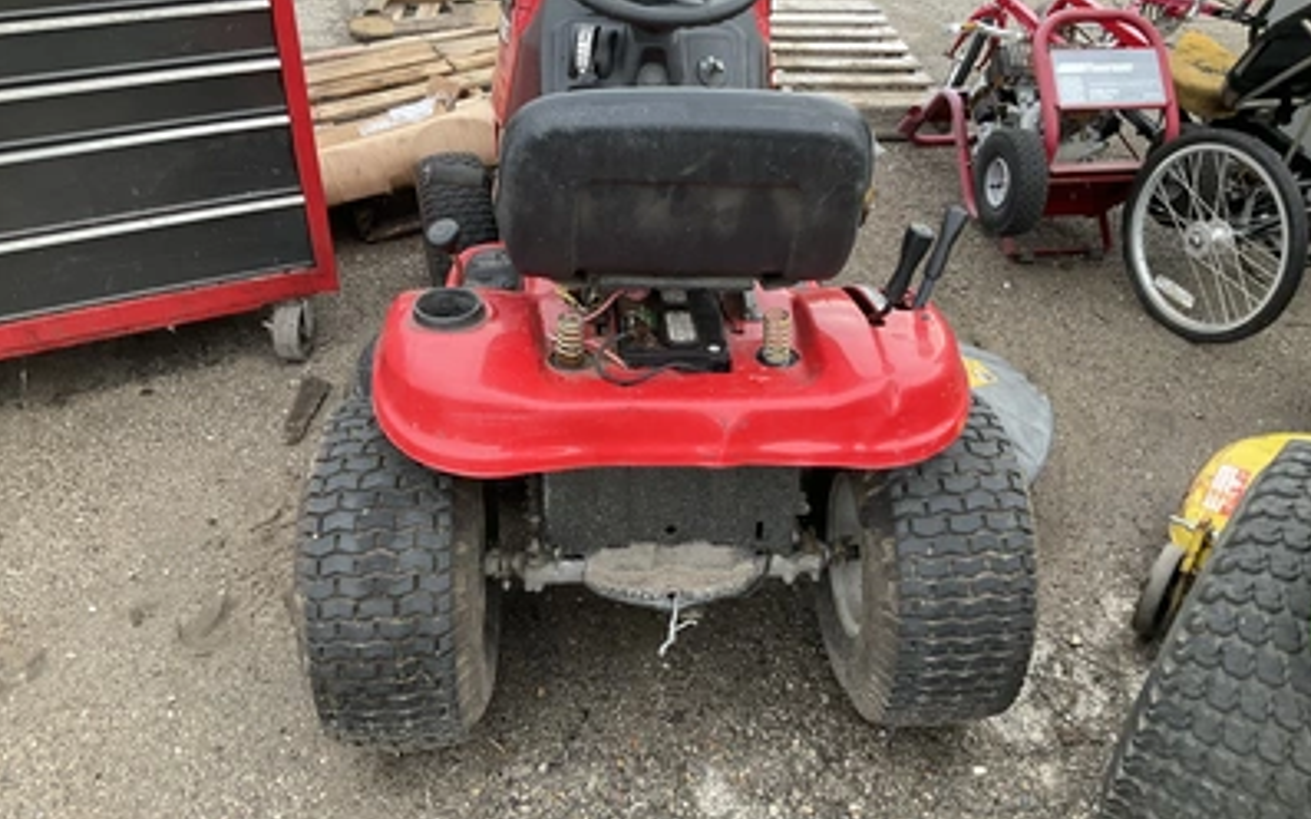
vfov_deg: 40.6
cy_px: 380
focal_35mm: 31
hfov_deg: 61.2
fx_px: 1107
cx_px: 657
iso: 64
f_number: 1.8
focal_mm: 3
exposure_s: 1/122
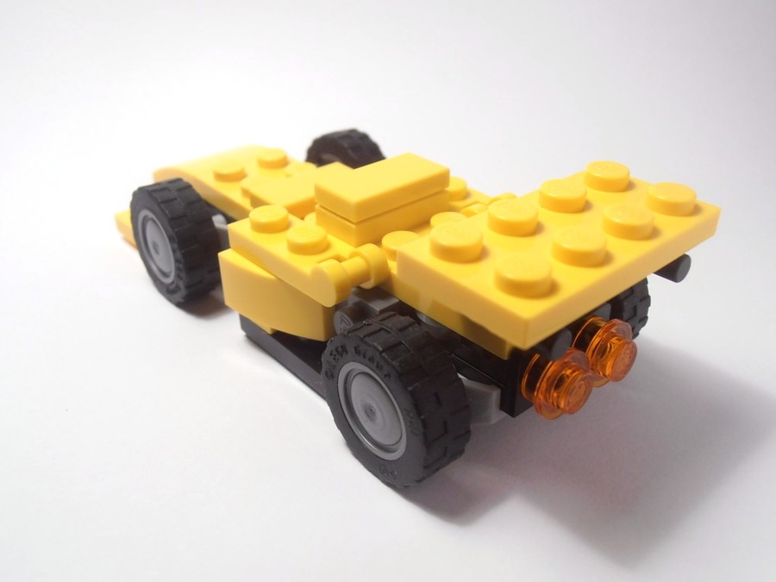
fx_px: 829
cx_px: 388
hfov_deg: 50.1
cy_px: 291
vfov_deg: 38.7
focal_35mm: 37
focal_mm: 6.61
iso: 80
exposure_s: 1/60
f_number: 3.9
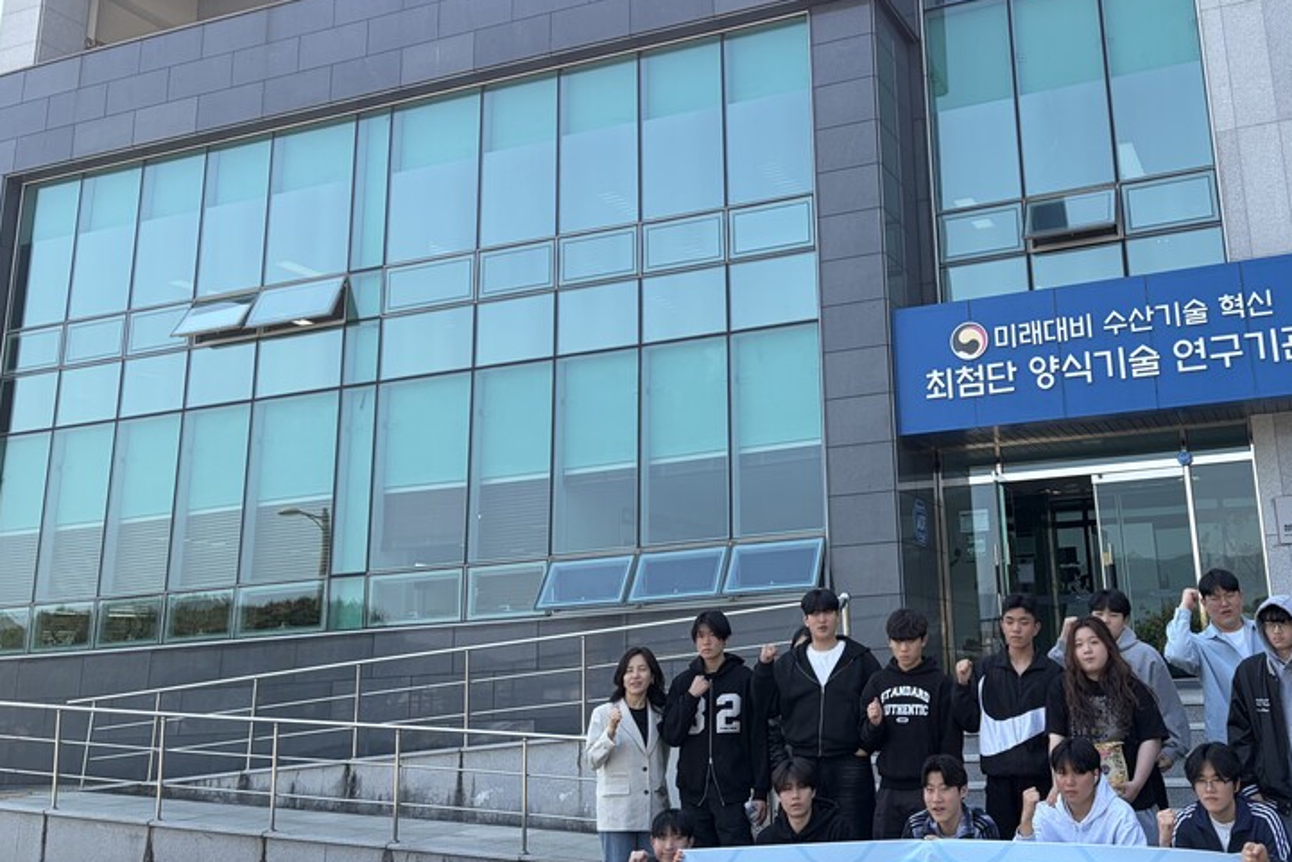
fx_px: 1292
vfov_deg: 36.7
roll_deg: +3.0
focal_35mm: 36
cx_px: 857
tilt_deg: +15.4
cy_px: 337
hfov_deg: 52.2
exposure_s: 1/1016
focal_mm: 5.96
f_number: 1.6
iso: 50
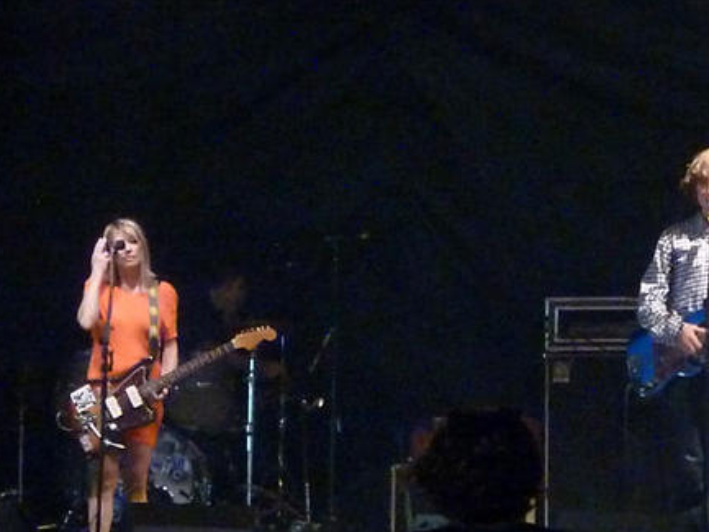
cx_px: 422
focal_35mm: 567
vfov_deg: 2.6
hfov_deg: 3.5
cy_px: 339
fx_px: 11616
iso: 4000
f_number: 5.9
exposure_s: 1/15
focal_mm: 68.8
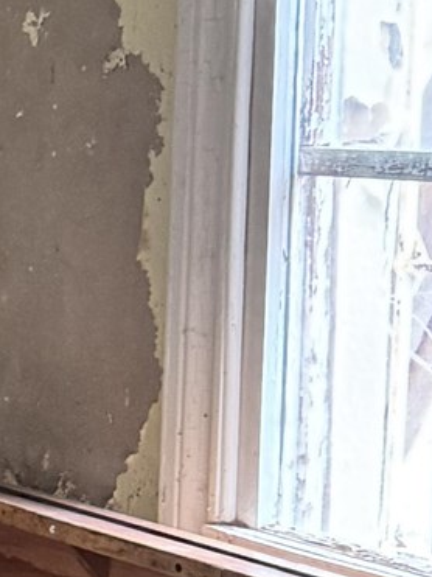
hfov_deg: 8.6
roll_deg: +1.6
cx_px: -783
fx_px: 2481
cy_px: 446
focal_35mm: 149
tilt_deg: -8.5
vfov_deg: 13.2
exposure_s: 1/60
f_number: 1.78
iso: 320
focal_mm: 6.76
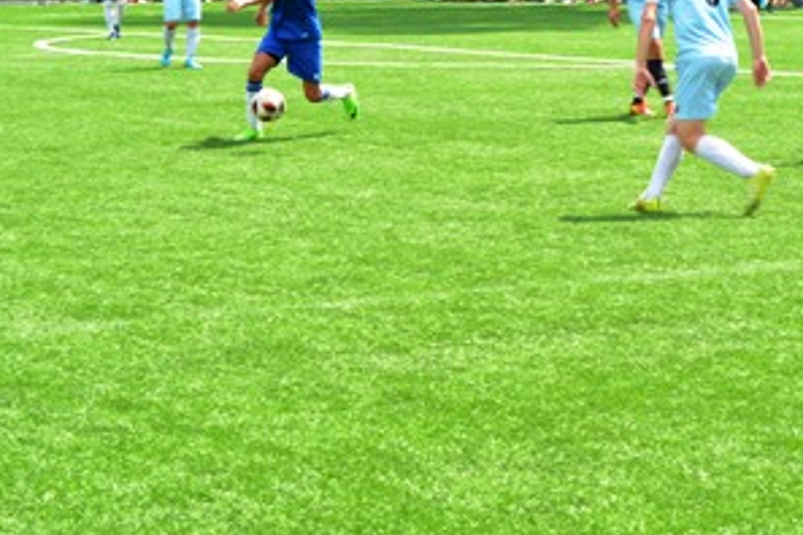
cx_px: 722
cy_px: 139
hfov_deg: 16.4
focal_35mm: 123
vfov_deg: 11.1
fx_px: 2743
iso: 100
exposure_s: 1/100
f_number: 8
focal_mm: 38
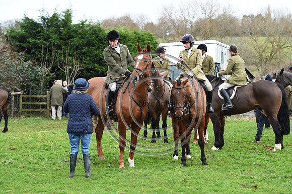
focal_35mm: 98
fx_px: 794
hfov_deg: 20.8
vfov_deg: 13.9
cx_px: 146
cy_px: 97
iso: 1250
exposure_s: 1/500
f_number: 5.6
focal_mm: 98
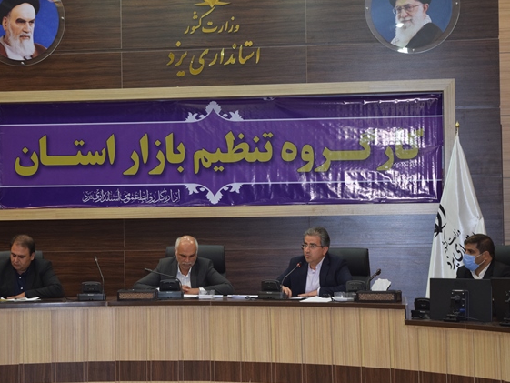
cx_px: 221
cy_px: 193
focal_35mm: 91
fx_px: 1334
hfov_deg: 21.6
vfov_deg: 16.3
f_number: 5.6
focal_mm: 55
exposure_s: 1/60
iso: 1000
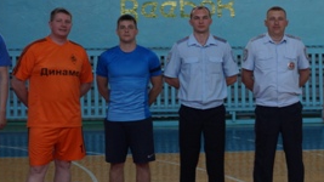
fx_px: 810
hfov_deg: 22.2
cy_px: 79
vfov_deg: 12.8
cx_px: 275
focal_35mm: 94
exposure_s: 1/160
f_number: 4.5
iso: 250
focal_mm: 25
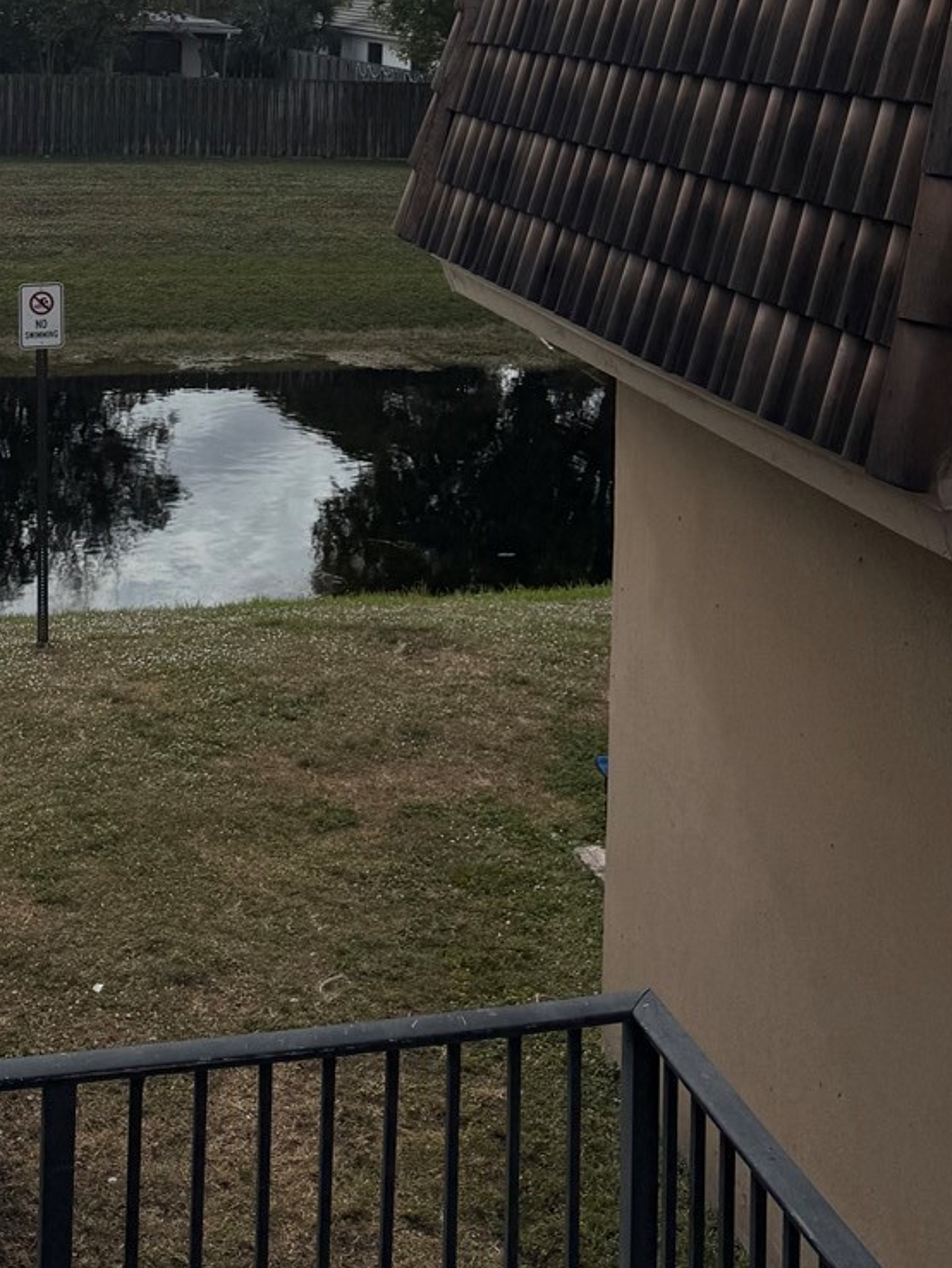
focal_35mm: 52
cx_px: 273
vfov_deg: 32.9
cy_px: -77
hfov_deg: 27.8
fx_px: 1906
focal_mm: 6.76
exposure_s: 1/14286
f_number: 1.78
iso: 50
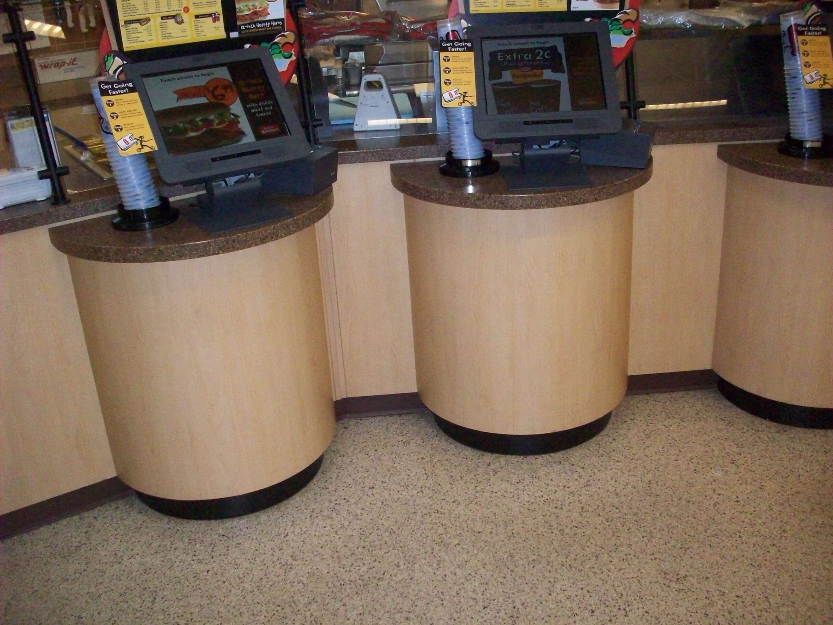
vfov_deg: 38.7
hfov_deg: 50.1
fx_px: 890
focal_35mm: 37
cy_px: 312
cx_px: 416
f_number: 2.8
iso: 400
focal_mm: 6.2
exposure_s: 1/128
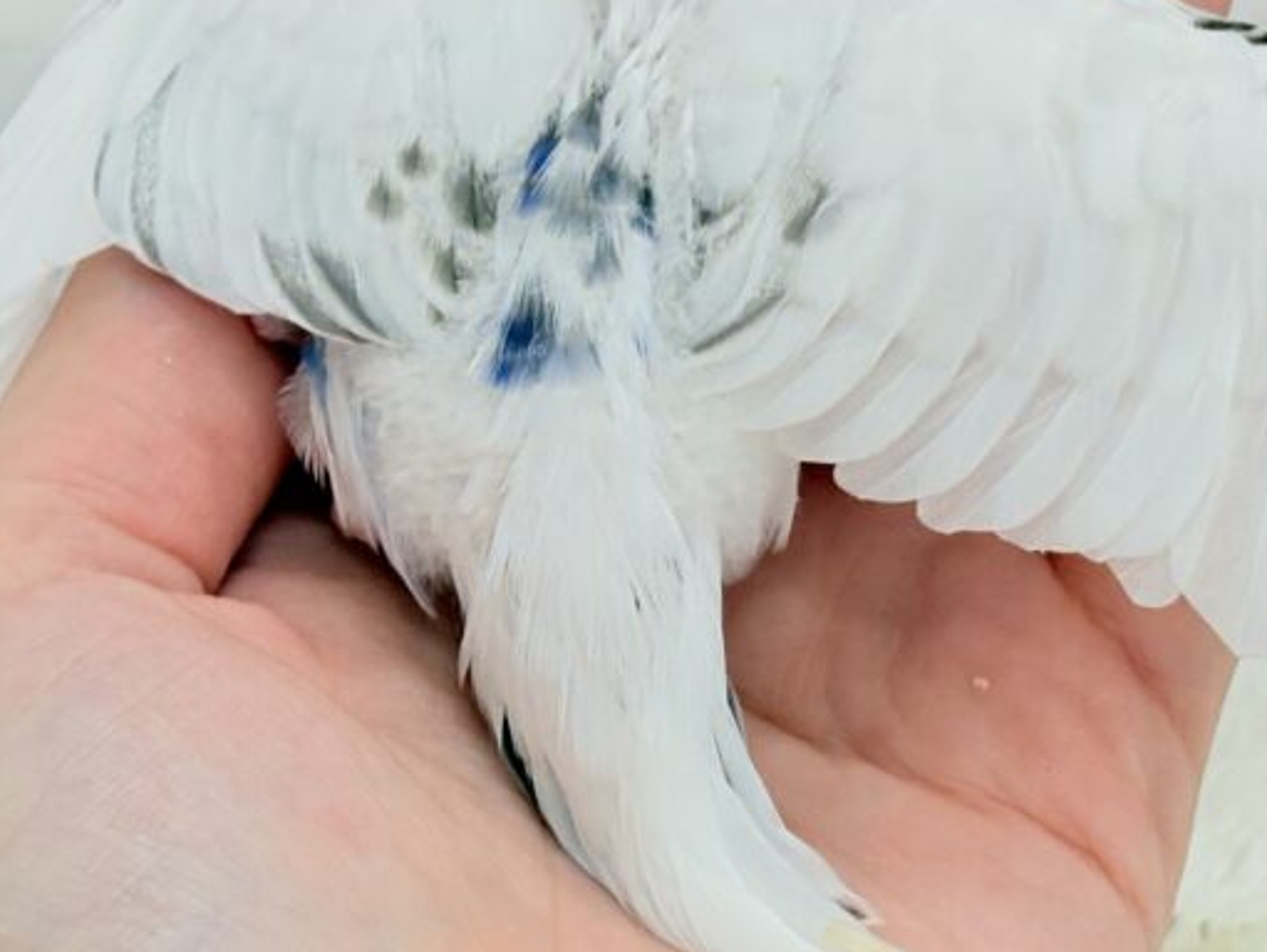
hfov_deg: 16.1
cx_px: 806
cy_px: 421
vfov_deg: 12.2
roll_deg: -0.9
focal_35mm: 122
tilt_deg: -27.1
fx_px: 4469
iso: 50
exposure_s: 1/100
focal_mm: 5.96
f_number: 1.6
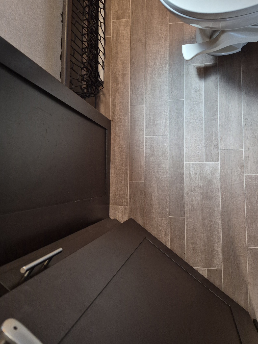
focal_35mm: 27
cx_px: 141
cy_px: 148
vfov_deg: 65.0
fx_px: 268
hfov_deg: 51.3
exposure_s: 1/120
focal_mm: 5.4
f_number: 1.8
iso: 640
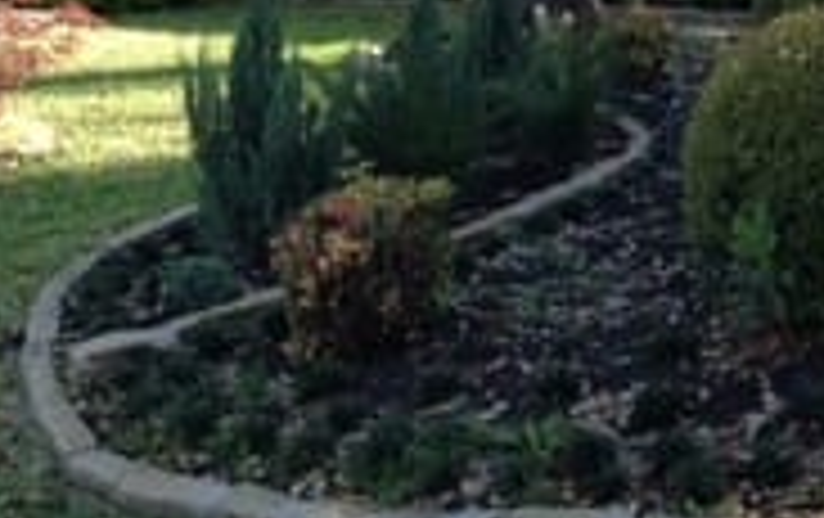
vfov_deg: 15.9
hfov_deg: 24.2
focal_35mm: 81
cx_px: 847
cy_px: 9
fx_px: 1822
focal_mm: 4.28
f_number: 2.4
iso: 50
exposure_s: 1/182
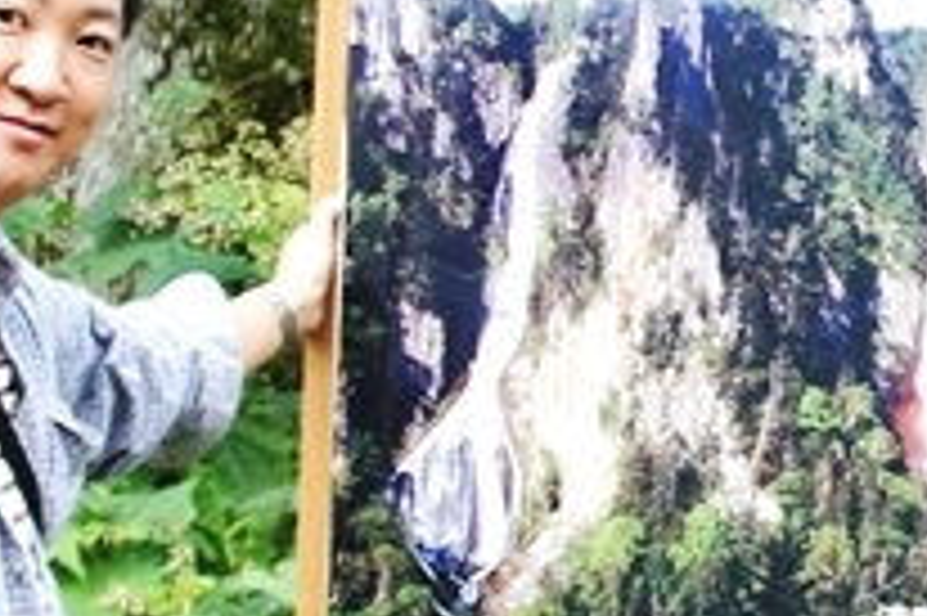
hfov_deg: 18.4
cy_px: 243
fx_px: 2702
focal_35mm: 105
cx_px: 1120
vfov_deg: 13.0
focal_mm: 18
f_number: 3.5
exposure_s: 1/30
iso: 1600
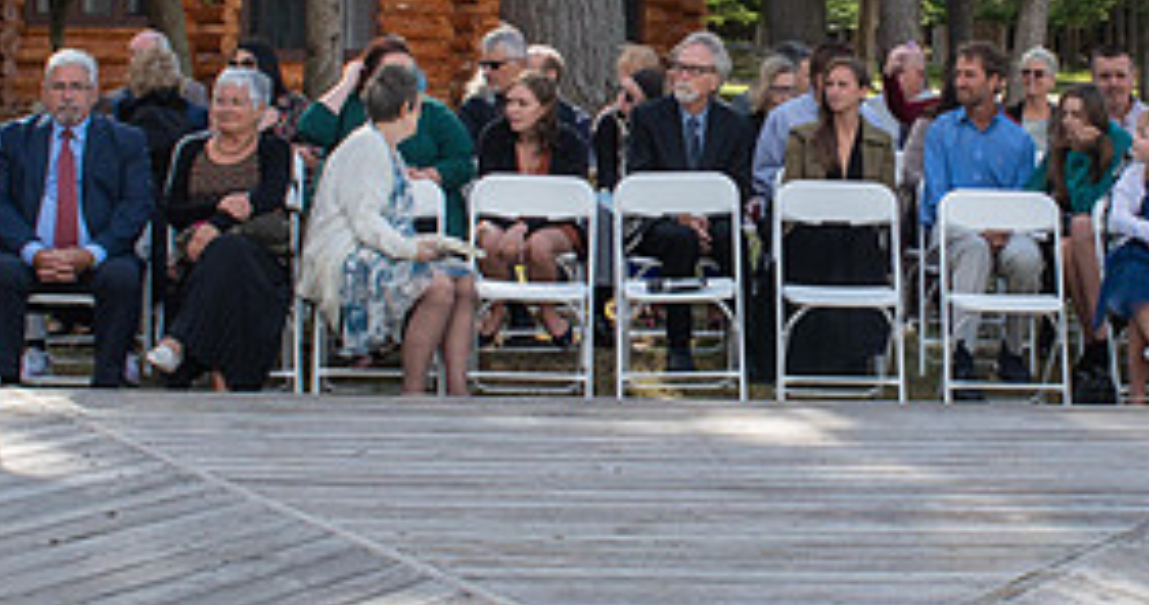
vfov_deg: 12.9
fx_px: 2671
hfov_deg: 24.1
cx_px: 834
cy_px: 153
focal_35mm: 89
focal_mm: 27
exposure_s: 1/250
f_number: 8
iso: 250
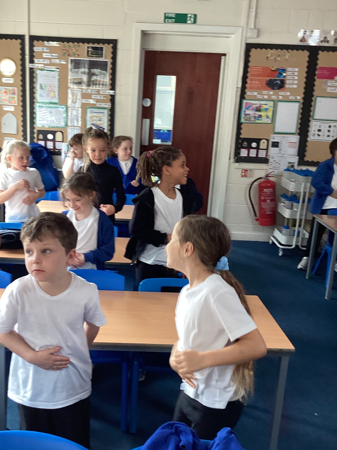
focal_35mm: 39
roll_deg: -2.3
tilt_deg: -15.1
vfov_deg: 47.9
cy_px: 230
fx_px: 506
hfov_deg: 36.6
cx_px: 126
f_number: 2.4
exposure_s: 1/60
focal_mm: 3.3
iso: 100
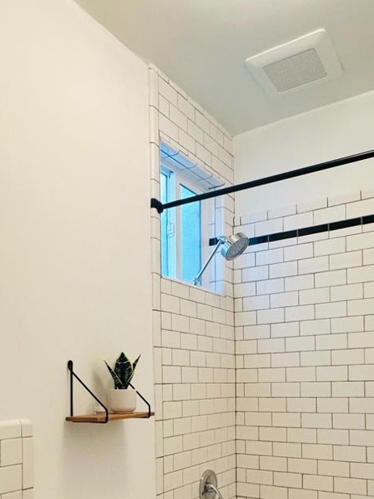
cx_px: 167
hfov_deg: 41.7
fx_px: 490
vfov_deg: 51.3
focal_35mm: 34
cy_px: 385
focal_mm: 2.22
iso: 160
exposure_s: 1/120
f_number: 2.2
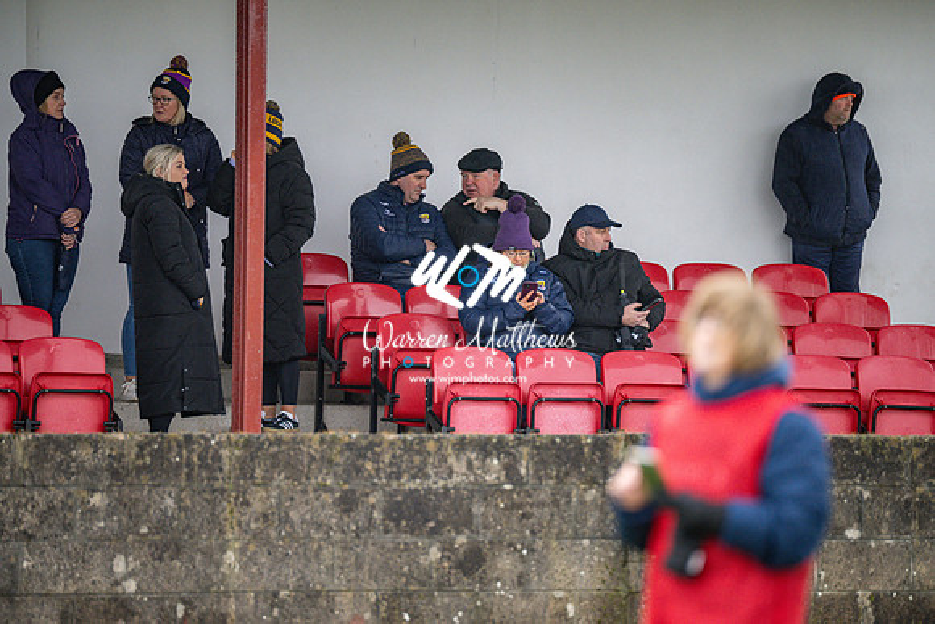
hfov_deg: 6.9
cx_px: 468
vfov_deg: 4.6
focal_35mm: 300
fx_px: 7793
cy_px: 312
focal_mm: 300
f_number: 2.8
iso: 1600
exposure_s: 1/1000
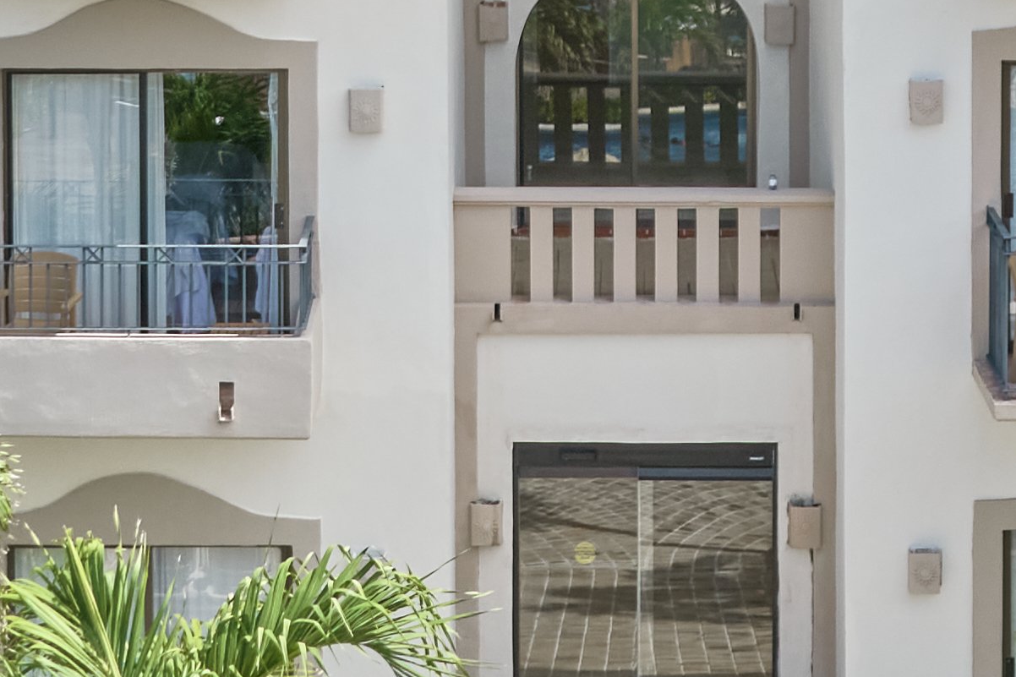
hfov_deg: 20.4
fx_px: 2822
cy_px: -441
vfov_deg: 12.7
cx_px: 658
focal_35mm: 100
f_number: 2.8
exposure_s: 1/180
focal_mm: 8.38
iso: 110
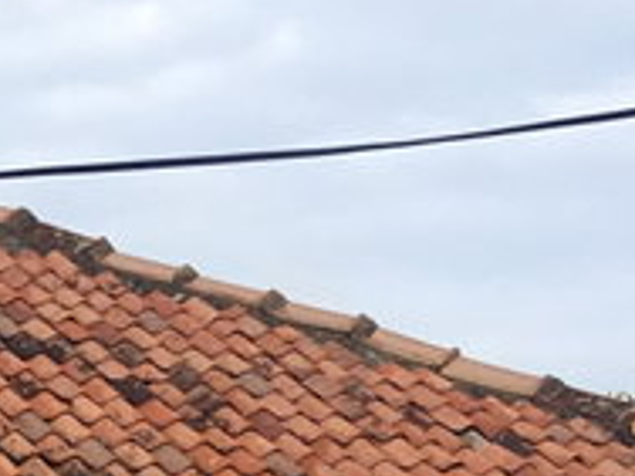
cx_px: -787
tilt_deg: -4.0
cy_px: 1263
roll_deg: -1.5
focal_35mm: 185
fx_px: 3394
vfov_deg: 7.4
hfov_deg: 9.7
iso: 25
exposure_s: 1/370
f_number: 2.2
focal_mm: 4.15
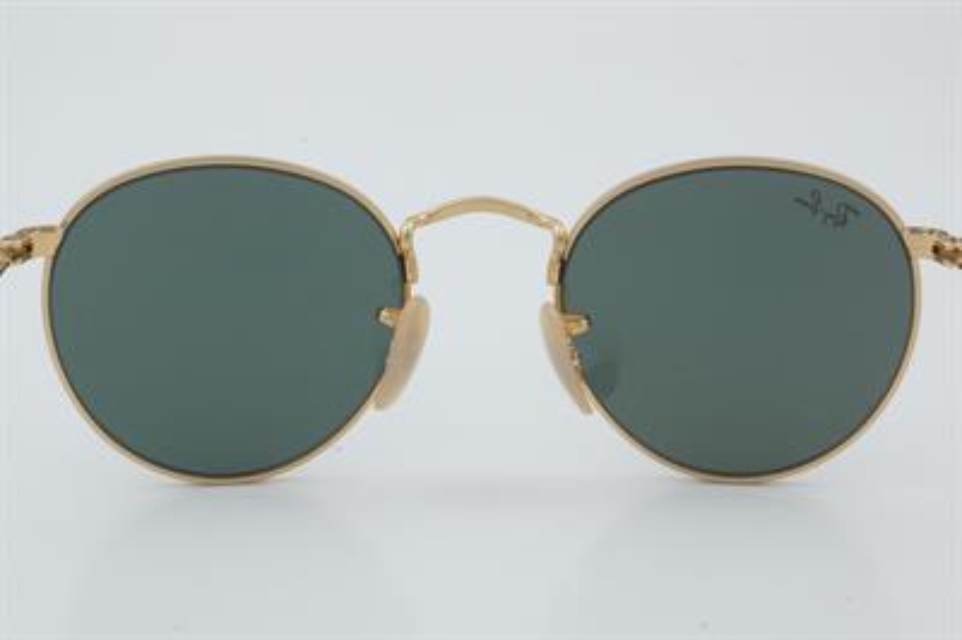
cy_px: 320
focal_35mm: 82
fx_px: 2203
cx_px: 481
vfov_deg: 16.5
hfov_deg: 24.6
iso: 100
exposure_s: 1/4
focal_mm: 55
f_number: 29
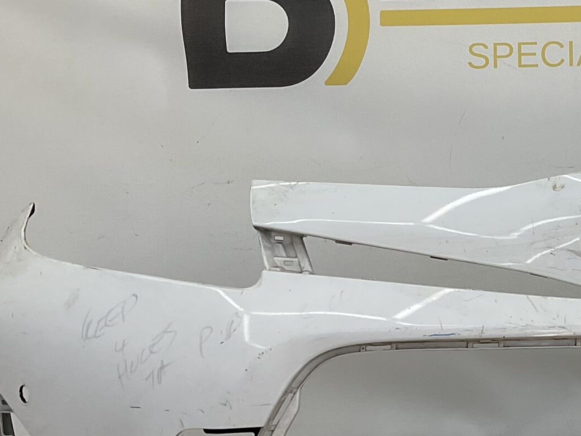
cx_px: 637
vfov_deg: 20.6
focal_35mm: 71
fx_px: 1191
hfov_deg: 25.4
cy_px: 313
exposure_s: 1/280
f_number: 1.8
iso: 16
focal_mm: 3
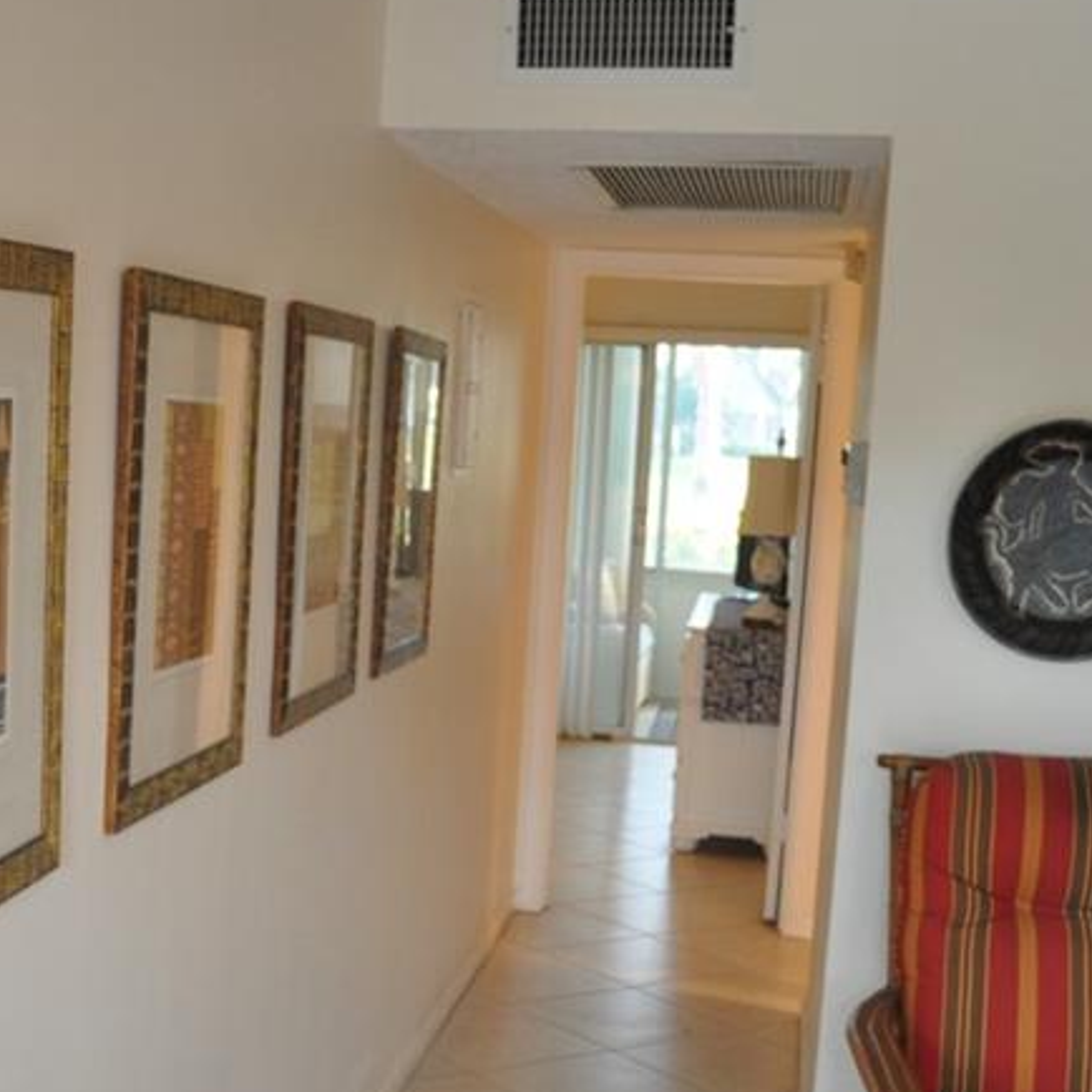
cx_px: 274
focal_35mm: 60
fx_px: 2141
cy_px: 736
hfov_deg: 28.2
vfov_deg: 28.4
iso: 800
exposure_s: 1/60
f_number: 4
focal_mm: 20
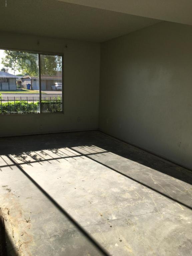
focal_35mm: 29
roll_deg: -2.2
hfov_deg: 48.2
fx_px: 214
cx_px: 96
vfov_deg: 61.7
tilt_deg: -11.0
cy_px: 128
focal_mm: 4.15
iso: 25
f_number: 2.2
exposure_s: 1/635
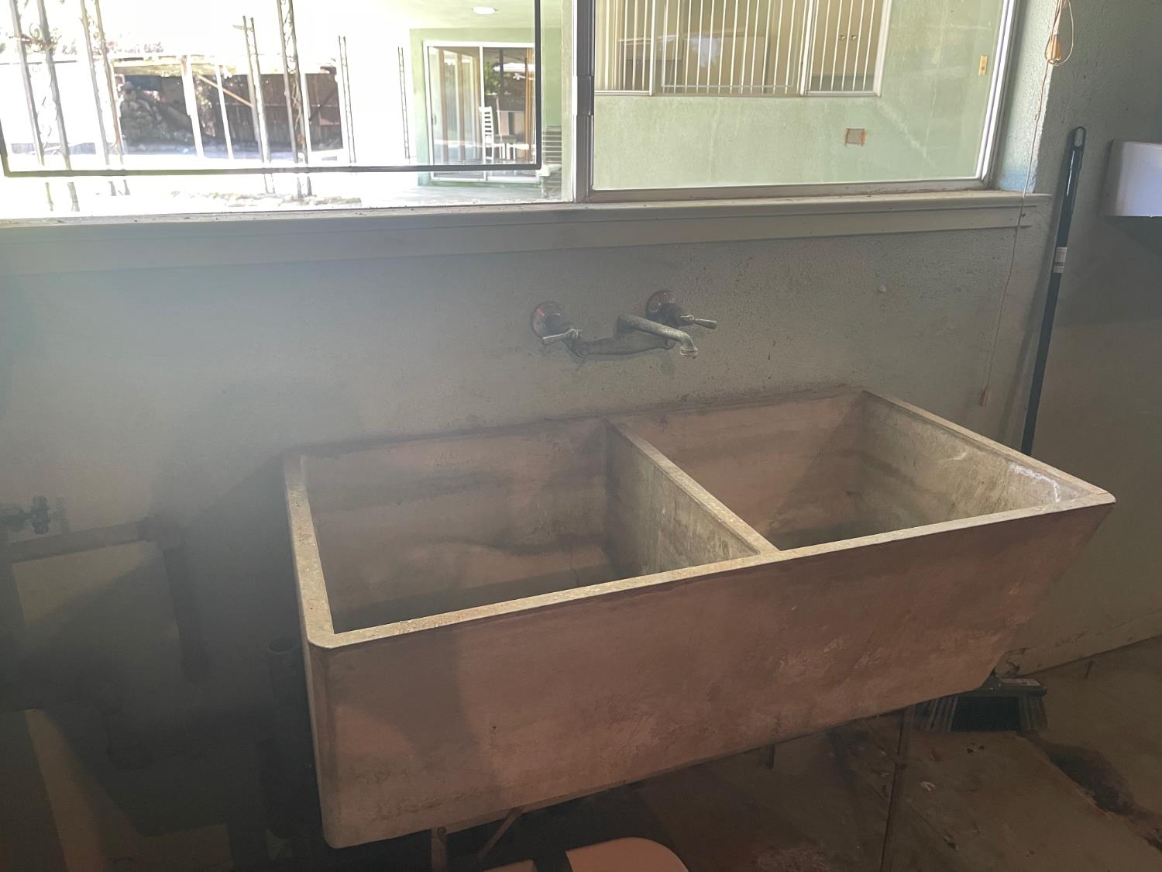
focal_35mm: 25
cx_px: 581
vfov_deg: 54.9
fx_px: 839
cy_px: 436
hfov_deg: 69.4
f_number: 1.6
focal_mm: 5.1
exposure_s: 1/60
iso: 200
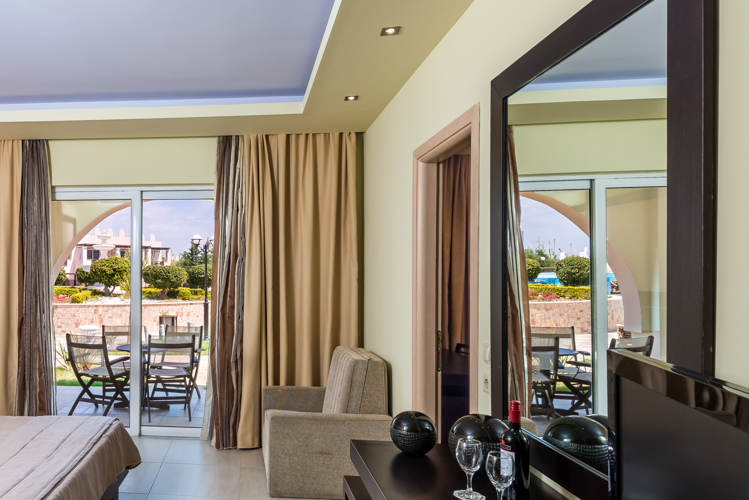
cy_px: 251
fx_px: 520
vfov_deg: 51.3
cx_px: 186
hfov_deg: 66.9
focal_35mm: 25
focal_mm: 16
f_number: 10
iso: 200
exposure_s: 1/400
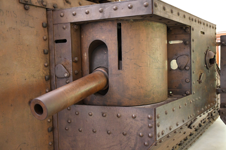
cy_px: 75
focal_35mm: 33
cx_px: 113
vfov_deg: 40.0
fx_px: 207
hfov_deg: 57.2
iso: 4000
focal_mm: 22
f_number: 2.8
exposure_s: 1/8
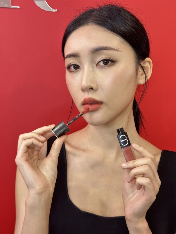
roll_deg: -2.4
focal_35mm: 48
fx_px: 325
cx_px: 88
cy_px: 117
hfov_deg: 30.3
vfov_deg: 39.7
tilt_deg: -5.9
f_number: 1.78
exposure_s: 1/60
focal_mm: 6.86
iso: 125
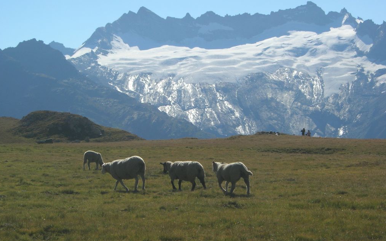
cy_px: 102
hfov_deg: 17.2
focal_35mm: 121
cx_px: 192
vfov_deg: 10.8
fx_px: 1273
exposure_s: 1/329
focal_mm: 23.4
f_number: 8.2
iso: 64
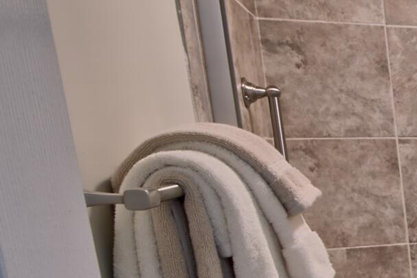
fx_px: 684
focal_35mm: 59
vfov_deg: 21.9
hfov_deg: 21.3
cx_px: 764
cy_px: 298
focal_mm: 12
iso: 200
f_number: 19
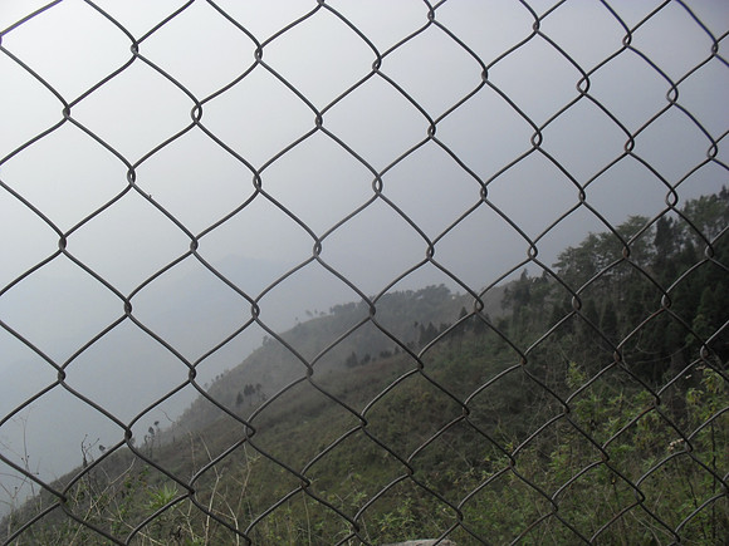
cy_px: 273
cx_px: 364
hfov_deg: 52.6
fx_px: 737
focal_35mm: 35
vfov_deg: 40.7
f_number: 8.4
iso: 100
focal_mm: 6.3
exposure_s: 1/180
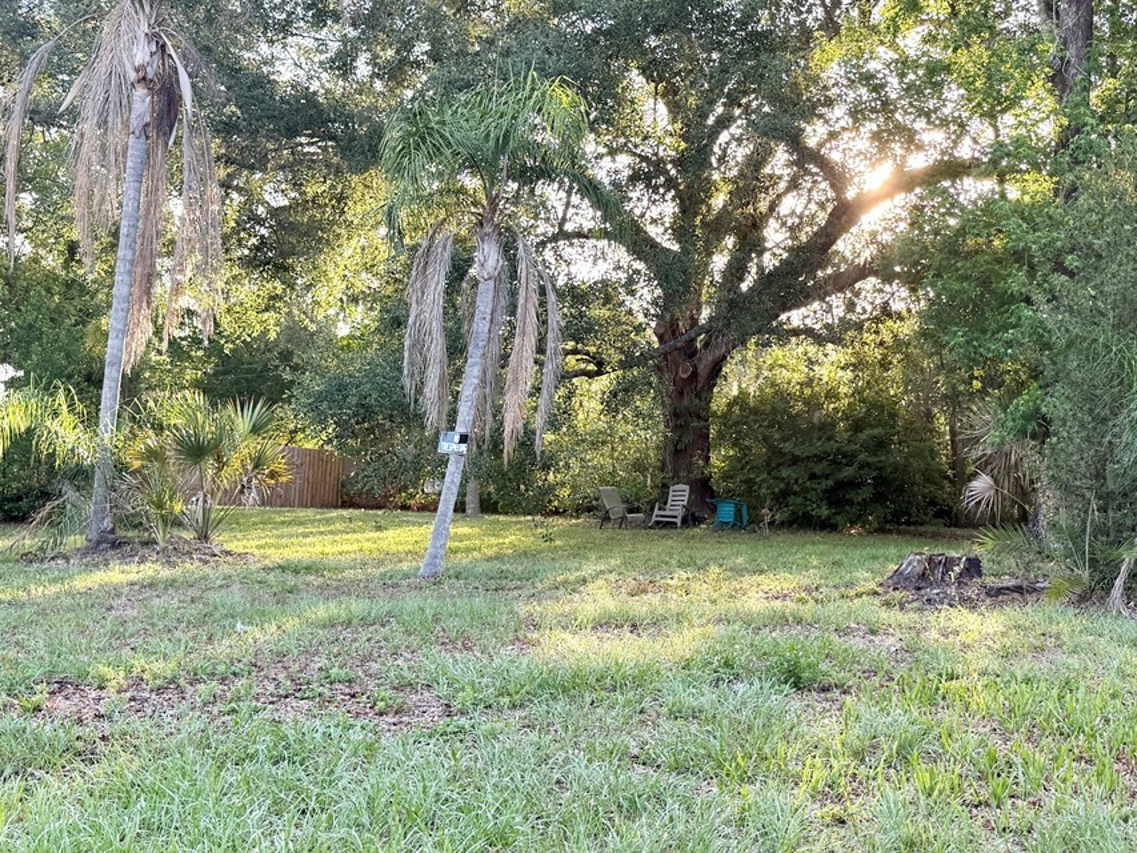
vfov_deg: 32.2
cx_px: 733
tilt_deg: +4.2
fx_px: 1478
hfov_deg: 41.7
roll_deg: -2.6
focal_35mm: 45
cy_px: 405
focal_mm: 6.76
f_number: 1.78
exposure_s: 1/481
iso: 100
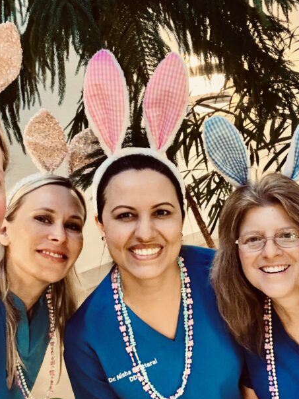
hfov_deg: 36.4
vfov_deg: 47.6
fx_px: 449
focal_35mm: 39
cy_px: 242
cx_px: 204
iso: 640
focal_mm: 2.69
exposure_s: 1/30
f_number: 1.9
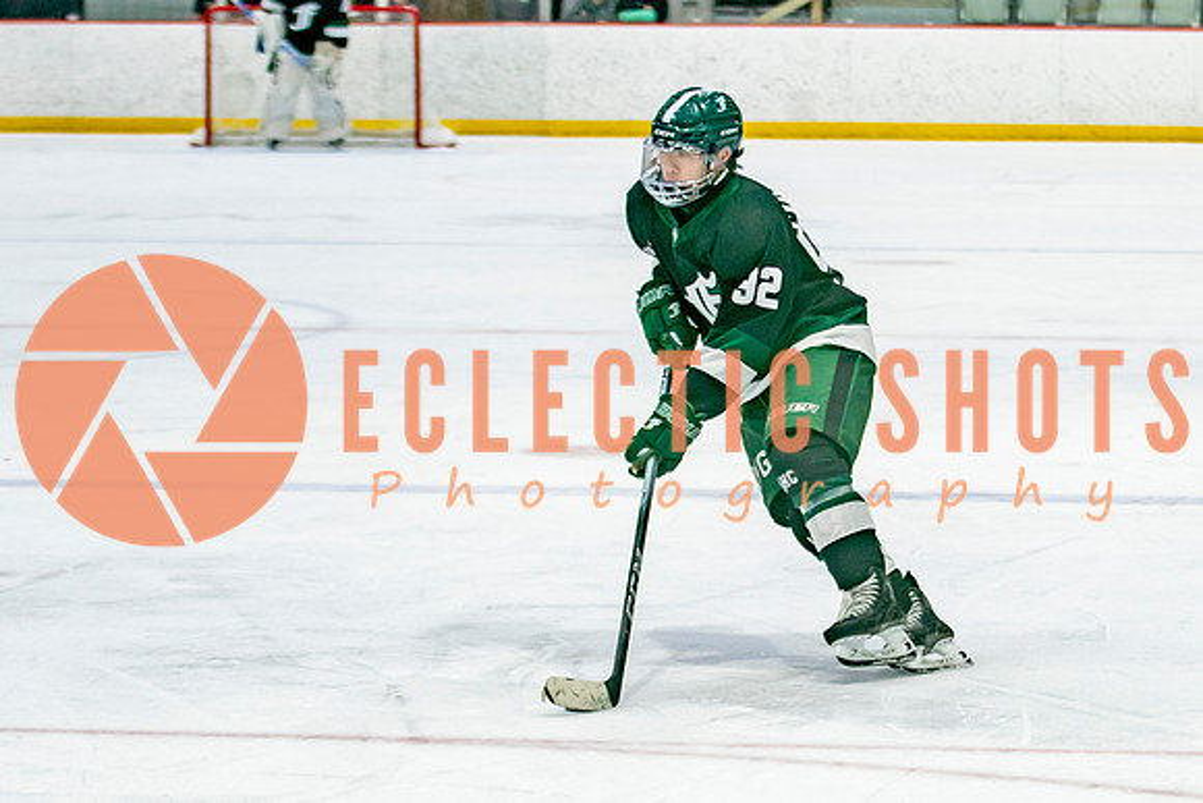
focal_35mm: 180
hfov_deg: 11.4
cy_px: 399
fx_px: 6024
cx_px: 880
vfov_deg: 7.6
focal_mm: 70
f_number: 3.2
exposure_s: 1/640
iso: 400
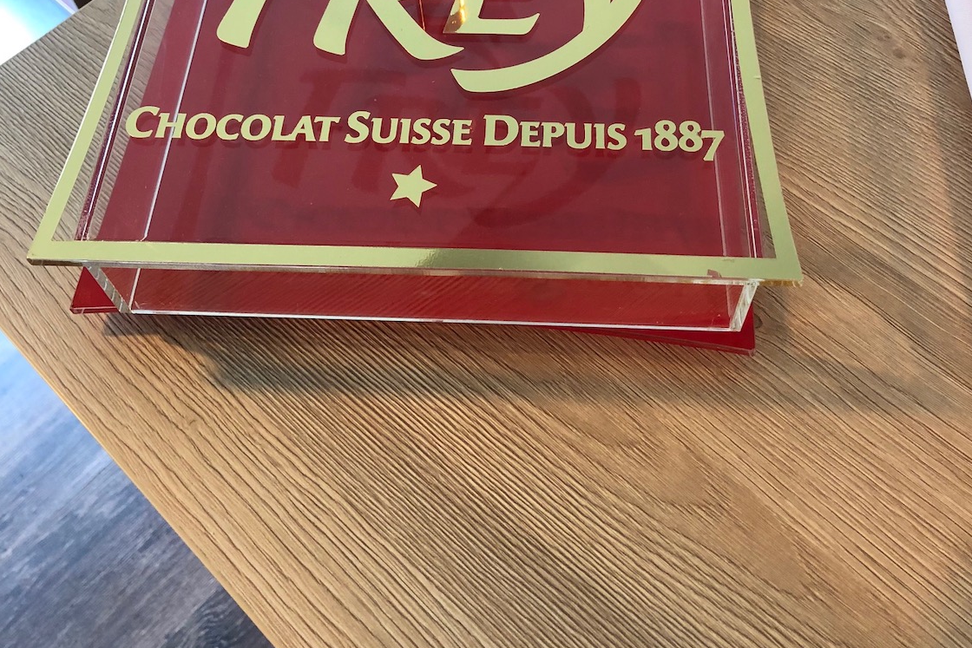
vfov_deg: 33.1
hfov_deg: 49.5
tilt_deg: -54.2
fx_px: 1053
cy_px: 113
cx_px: 486
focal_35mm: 39
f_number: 1.8
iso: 40
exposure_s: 1/17
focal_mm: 3.99
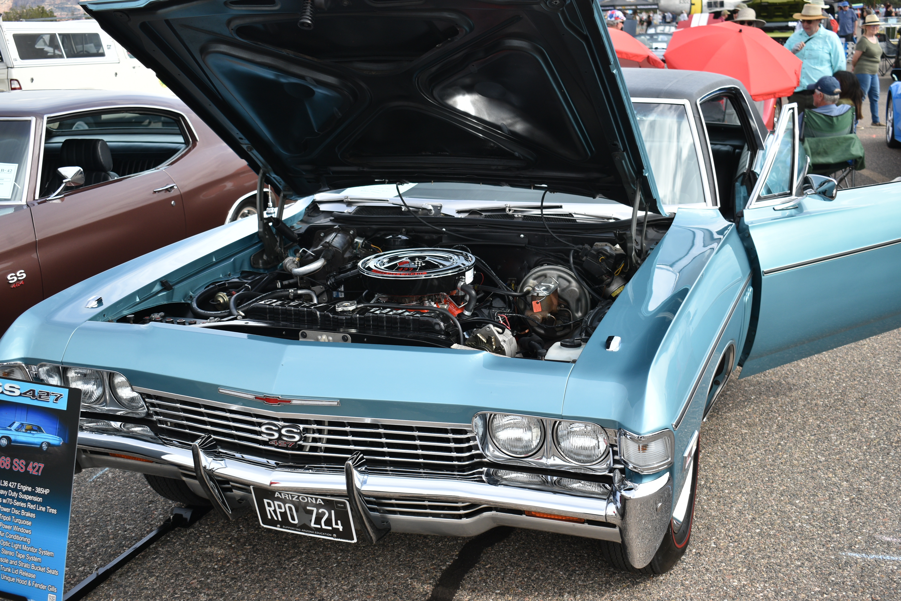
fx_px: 1089
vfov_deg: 30.9
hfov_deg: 45.0
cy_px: 300
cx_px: 450
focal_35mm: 44
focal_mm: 29
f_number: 5
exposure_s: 1/250
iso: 220
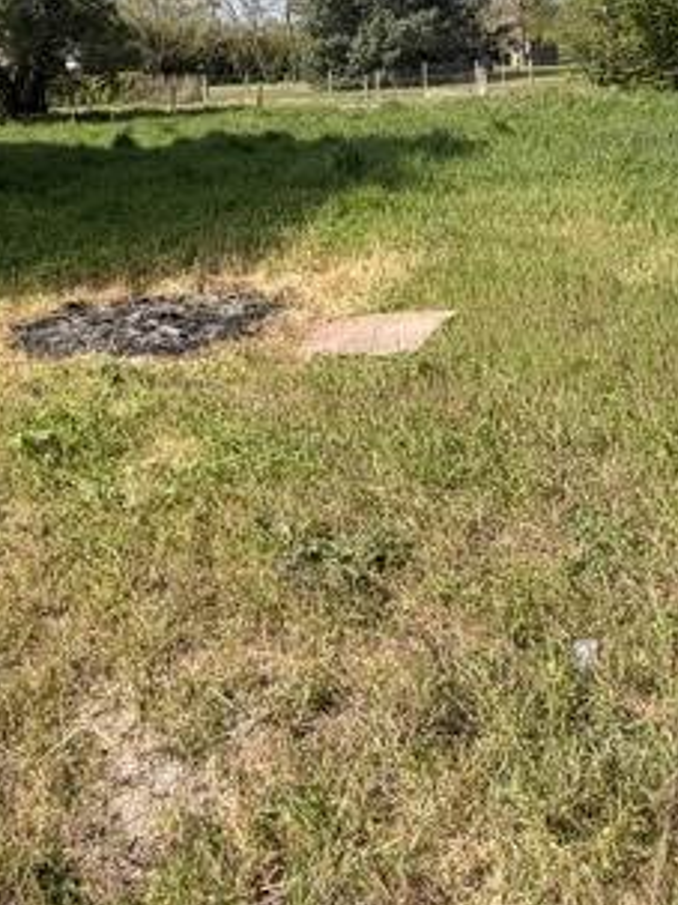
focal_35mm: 37
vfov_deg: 45.7
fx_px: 967
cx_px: 128
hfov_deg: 37.2
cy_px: 102
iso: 32
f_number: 2.2
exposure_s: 1/770
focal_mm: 2.22
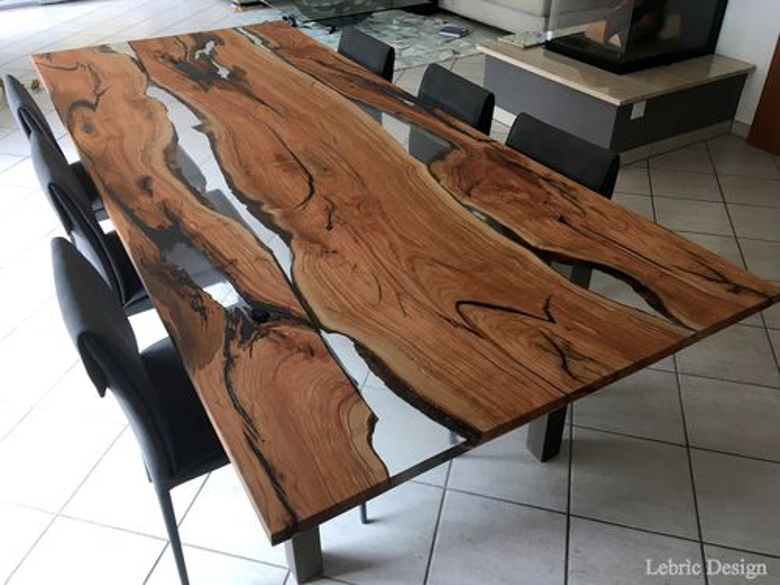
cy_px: 292
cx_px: 390
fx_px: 653
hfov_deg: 61.7
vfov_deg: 48.2
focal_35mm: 29
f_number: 2.2
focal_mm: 4.15
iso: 32
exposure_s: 1/33
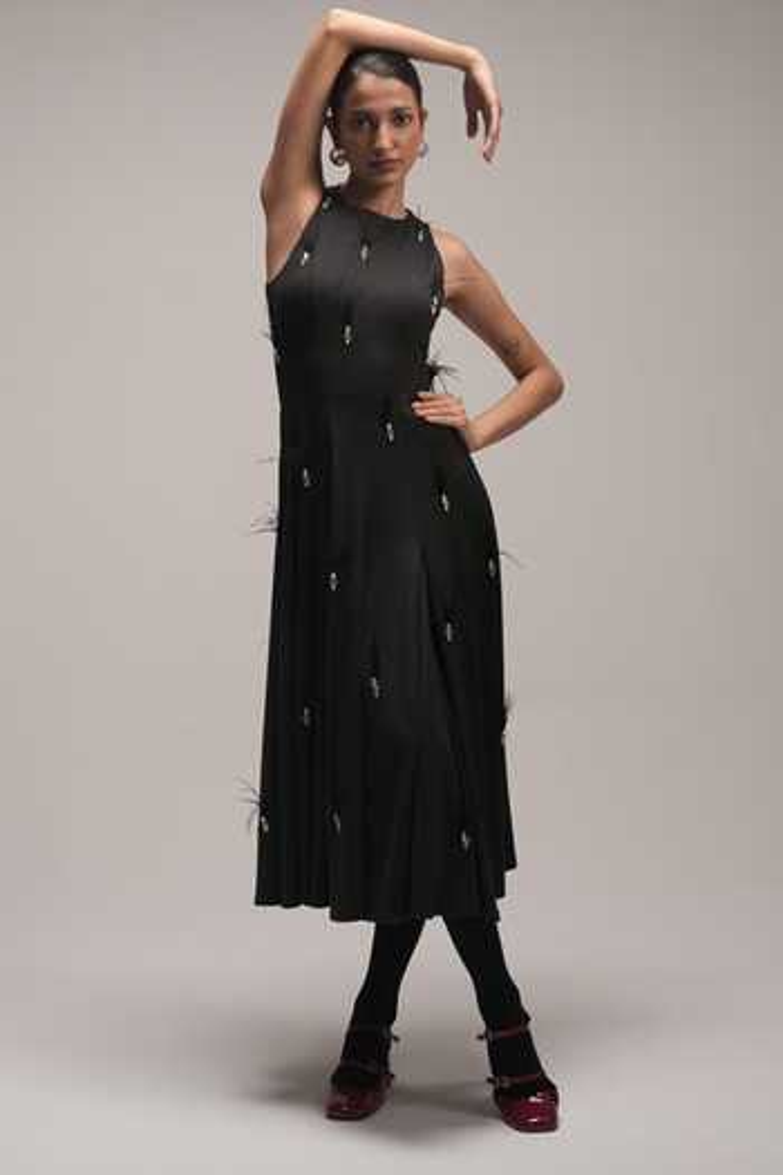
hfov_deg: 32.3
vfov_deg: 47.0
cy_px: 588
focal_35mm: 41
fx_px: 1351
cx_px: 392
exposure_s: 1/160
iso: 800
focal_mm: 41.4
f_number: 4.5
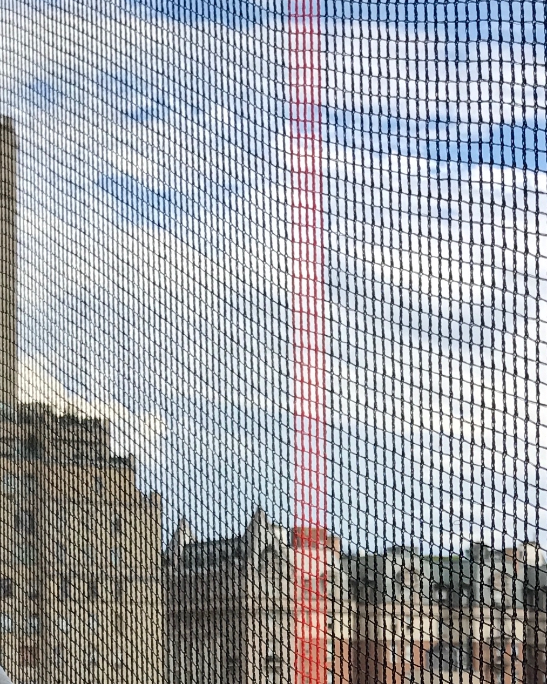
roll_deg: -1.0
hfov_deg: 17.1
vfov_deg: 21.0
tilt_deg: +0.3
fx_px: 1761
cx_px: 610
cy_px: 727
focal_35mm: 87
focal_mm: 3.99
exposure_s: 1/1773
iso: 20
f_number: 1.8
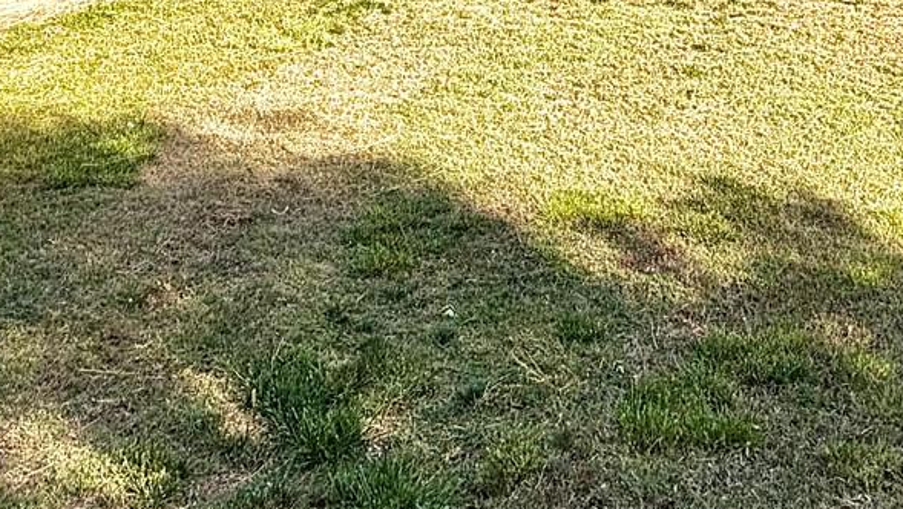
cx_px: 644
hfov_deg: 38.4
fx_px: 1270
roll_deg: +3.1
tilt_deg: -2.8
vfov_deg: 18.4
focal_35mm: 53
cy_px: -376
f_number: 2.2
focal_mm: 2.22
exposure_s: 1/709
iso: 40
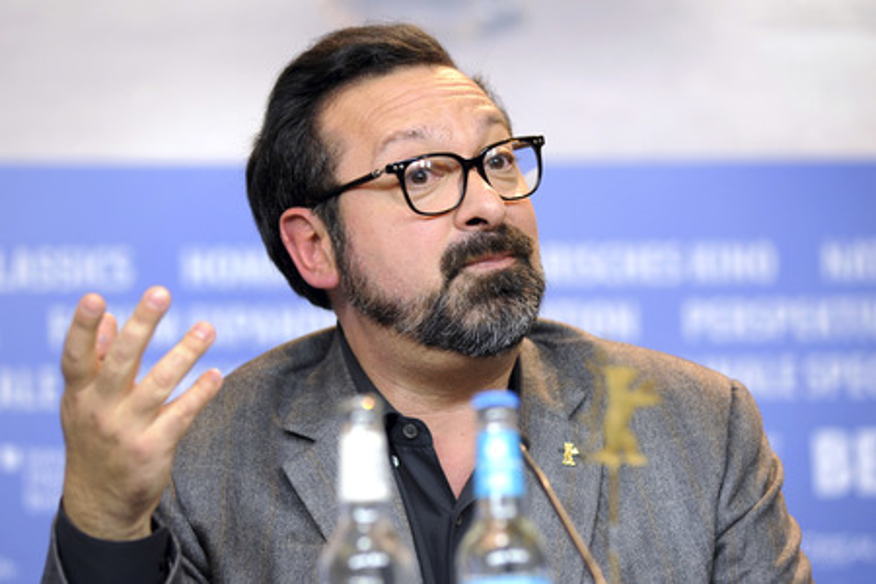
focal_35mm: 145
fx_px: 3528
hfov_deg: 14.2
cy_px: 292
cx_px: 438
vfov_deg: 9.5
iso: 1250
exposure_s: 1/200
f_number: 4
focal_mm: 145
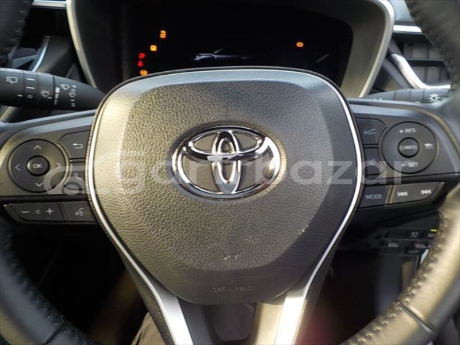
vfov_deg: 46.8
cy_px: 172
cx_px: 230
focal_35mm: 30
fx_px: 399
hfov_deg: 60.0
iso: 125
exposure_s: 1/30
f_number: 3.3
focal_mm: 4.1
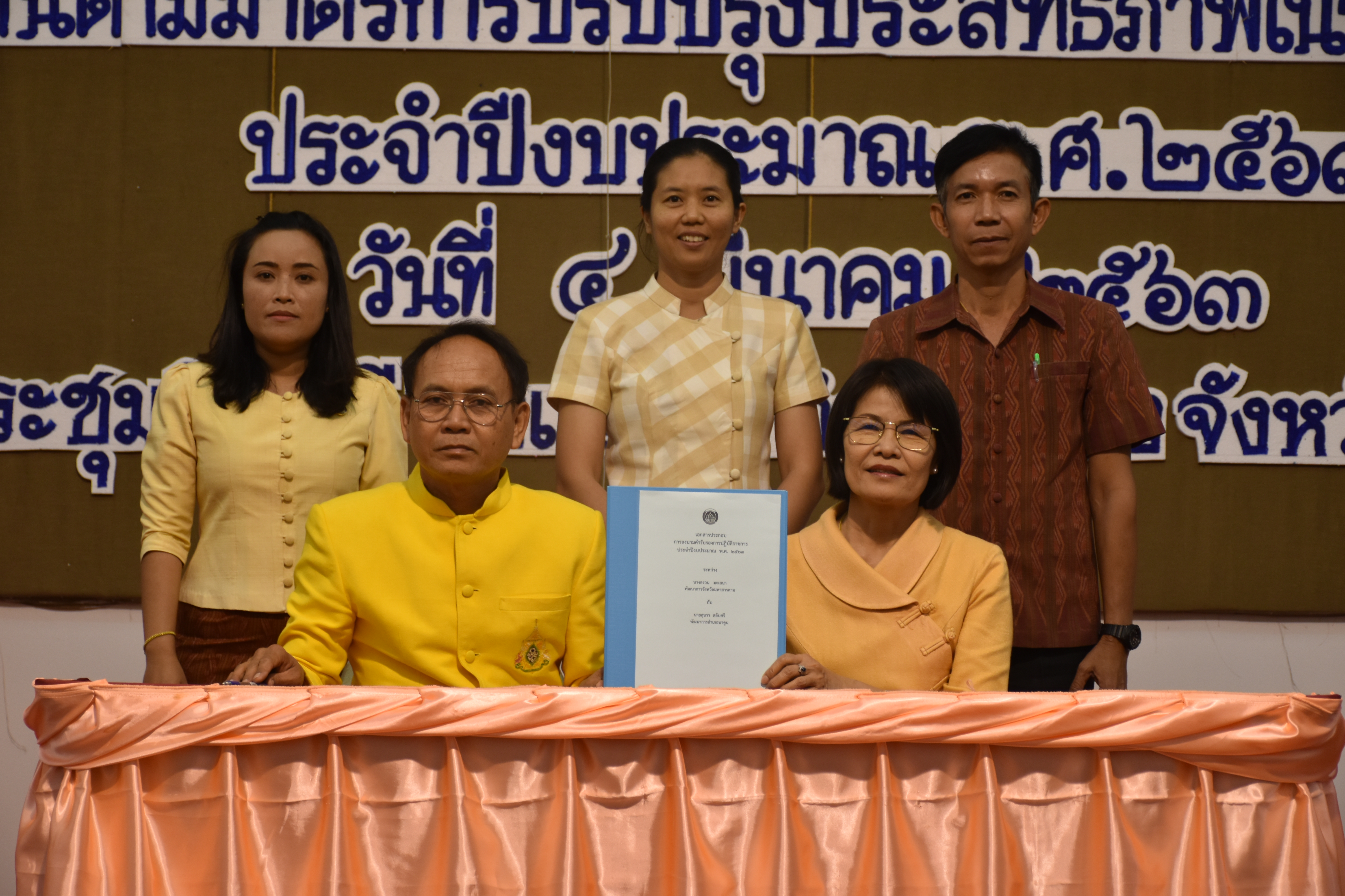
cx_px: 672
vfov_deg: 15.2
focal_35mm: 90
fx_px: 3362
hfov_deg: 22.6
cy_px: 448
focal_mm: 60
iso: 560
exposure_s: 1/60
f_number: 5
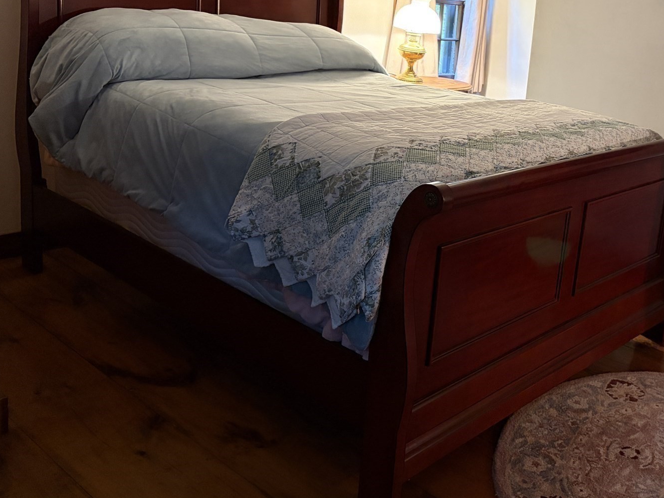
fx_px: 767
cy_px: 134
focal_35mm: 40
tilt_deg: -10.1
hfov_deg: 45.5
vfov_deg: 35.3
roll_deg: -5.1
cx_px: 483
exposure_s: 1/40
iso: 500
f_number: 1.6
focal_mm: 5.96
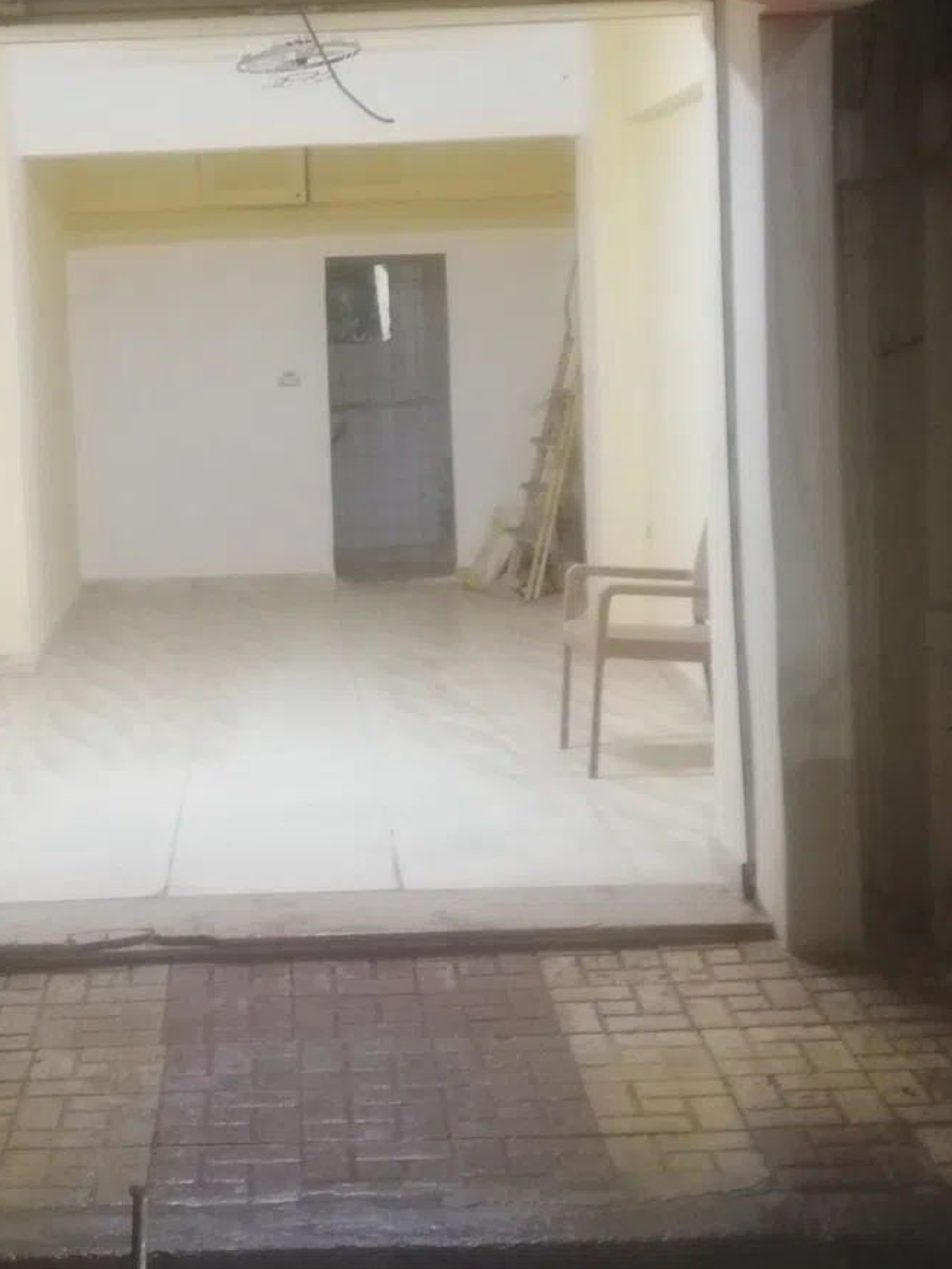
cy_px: 403
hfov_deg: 22.7
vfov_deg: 30.0
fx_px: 2346
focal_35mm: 64
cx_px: 250
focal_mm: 3.81
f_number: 2.2
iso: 400
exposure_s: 1/25
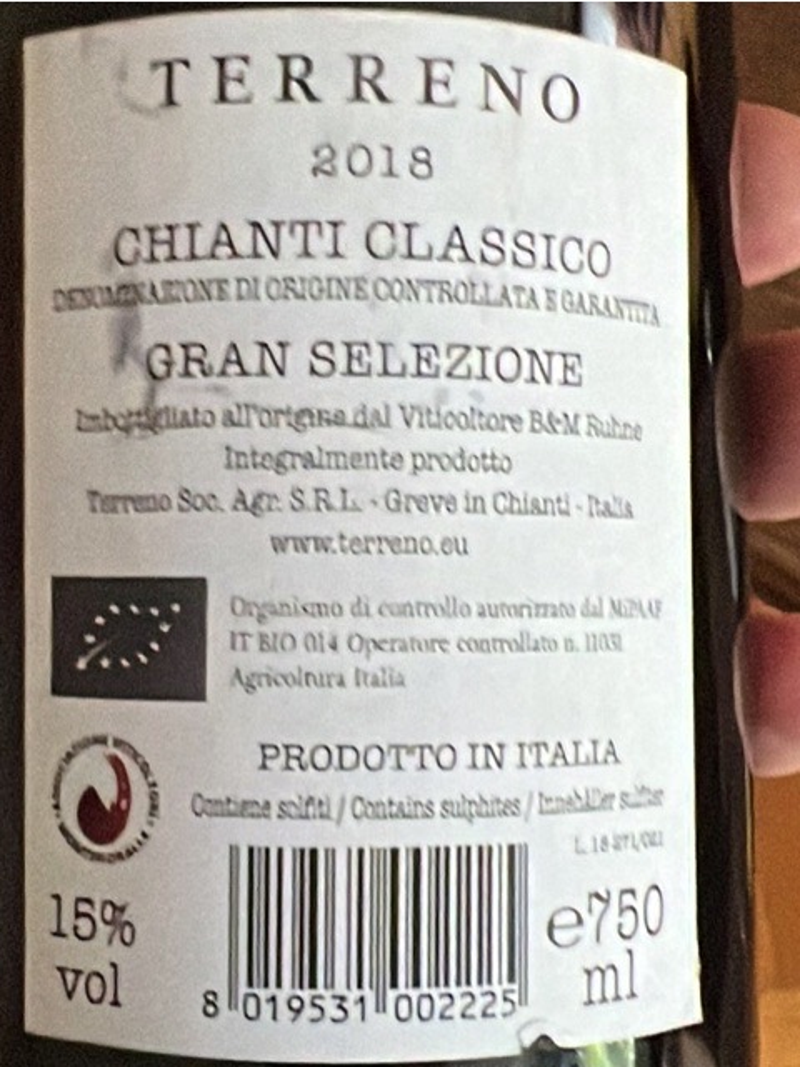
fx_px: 955
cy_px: 534
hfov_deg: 45.4
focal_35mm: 31
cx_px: 400
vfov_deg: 58.4
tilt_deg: -67.3
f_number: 1.8
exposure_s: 1/40
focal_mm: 1.57
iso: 400
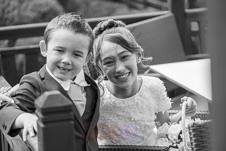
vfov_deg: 10.5
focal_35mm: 131
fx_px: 823
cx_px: 113
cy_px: 76
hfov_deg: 15.6
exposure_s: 1/500
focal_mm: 87.1
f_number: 2.8
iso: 200
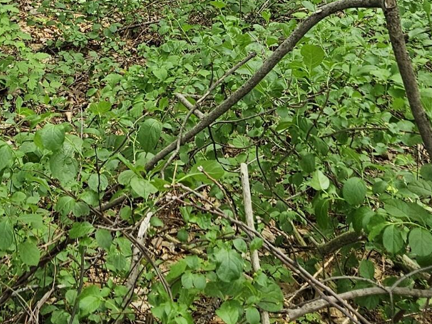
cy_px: -253
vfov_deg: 14.6
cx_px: 52
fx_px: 1111
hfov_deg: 21.6
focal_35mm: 89
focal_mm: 5.4
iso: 32
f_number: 1.8
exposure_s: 1/120
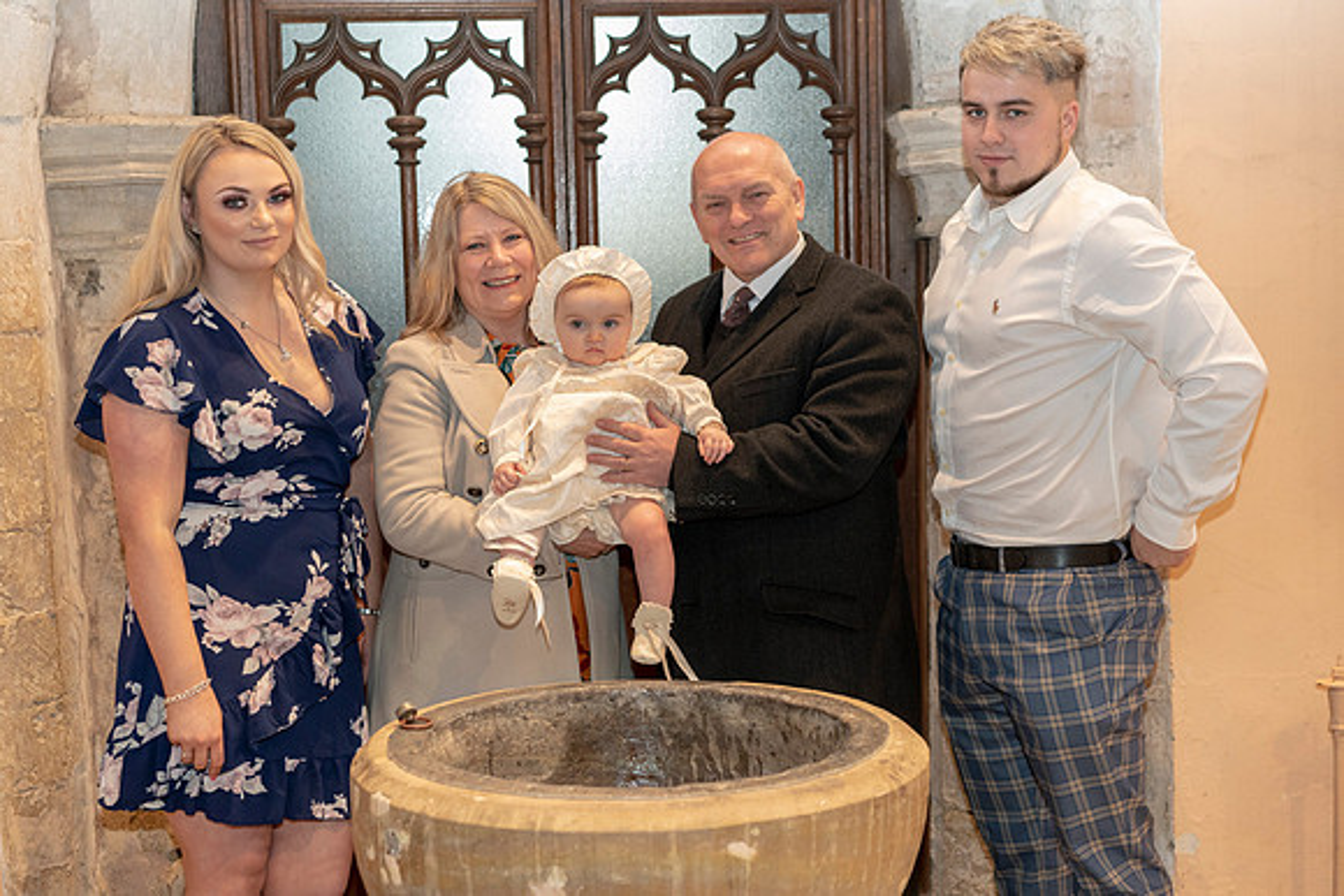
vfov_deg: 24.6
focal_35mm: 55
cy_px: 448
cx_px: 672
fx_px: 2054
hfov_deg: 36.2
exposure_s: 1/160
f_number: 4
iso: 3200
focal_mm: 55
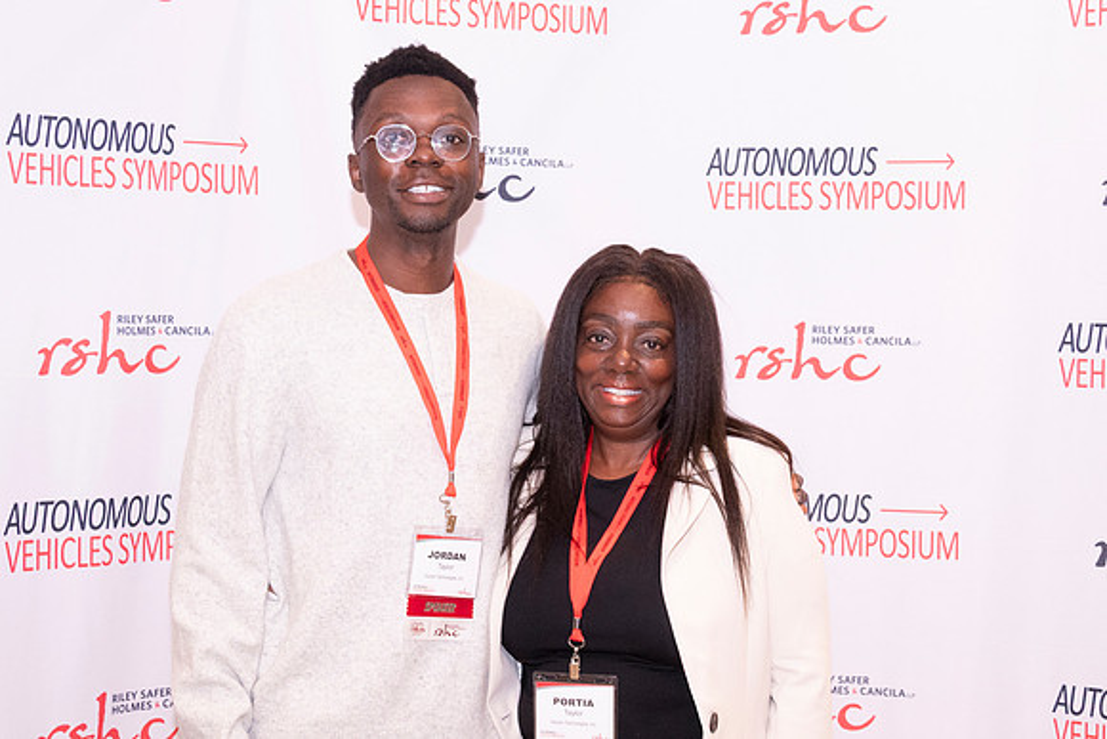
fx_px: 1845
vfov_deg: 22.6
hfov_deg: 33.4
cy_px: 370
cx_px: 554
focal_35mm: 60
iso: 2500
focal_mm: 40
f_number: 8
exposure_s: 1/80
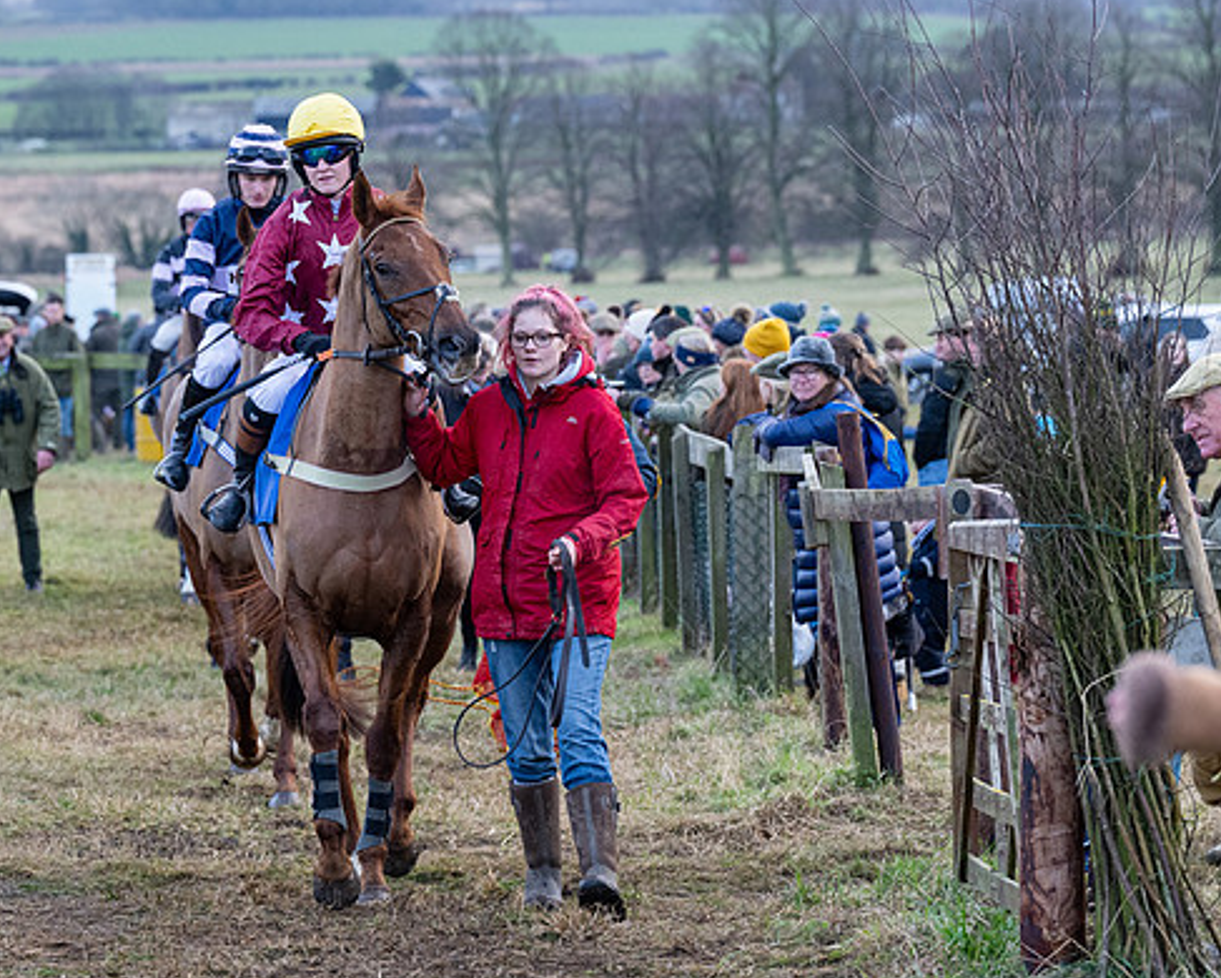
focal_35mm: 203
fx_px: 7339
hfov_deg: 9.5
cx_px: 460
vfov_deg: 7.6
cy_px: 492
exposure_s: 1/400
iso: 1000
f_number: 4
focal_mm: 104
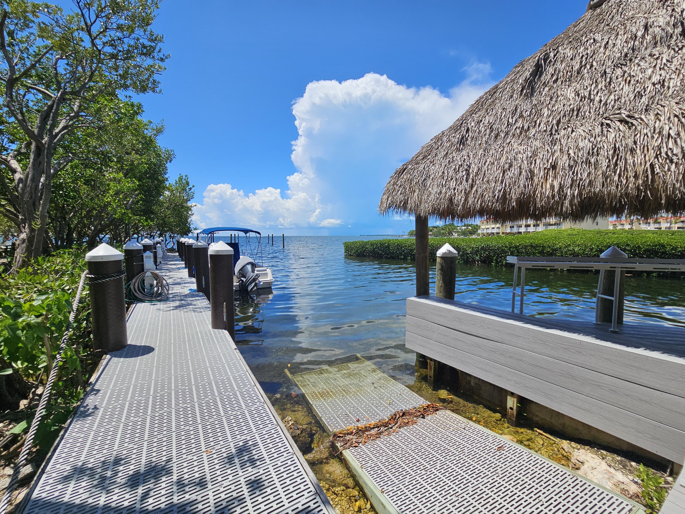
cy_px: 257
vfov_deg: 89.9
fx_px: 257
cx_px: 342
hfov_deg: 106.2
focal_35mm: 13
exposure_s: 1/3427
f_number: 2.2
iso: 50
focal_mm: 2.2
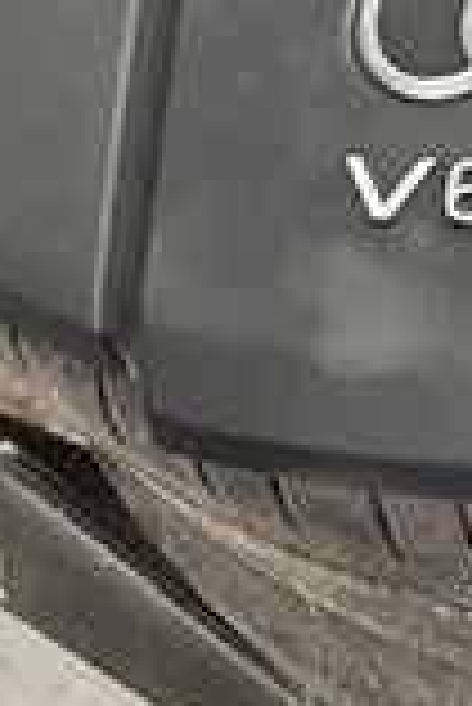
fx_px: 2413
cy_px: -324
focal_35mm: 123
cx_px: 706
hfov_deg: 10.8
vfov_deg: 15.5
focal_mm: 3
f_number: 1.8
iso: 50
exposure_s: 1/122
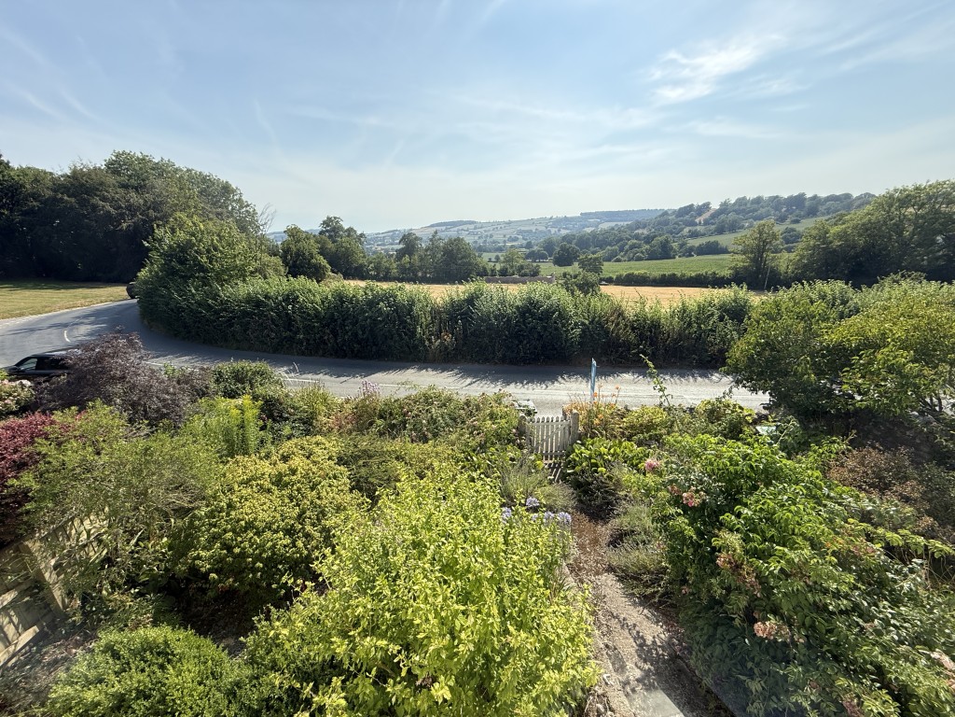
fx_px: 386
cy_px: 358
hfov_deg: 102.1
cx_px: 478
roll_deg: +1.0
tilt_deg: -17.8
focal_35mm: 14
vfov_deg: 85.7
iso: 64
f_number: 2.2
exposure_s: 1/1497
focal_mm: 2.22
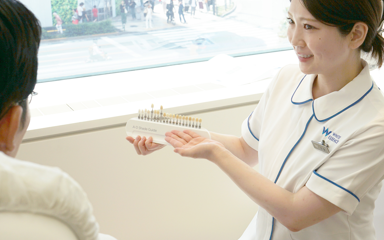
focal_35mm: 61
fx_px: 638
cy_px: 108
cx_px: 214
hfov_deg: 33.4
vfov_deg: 21.3
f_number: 9
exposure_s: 1/320
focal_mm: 38
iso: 200
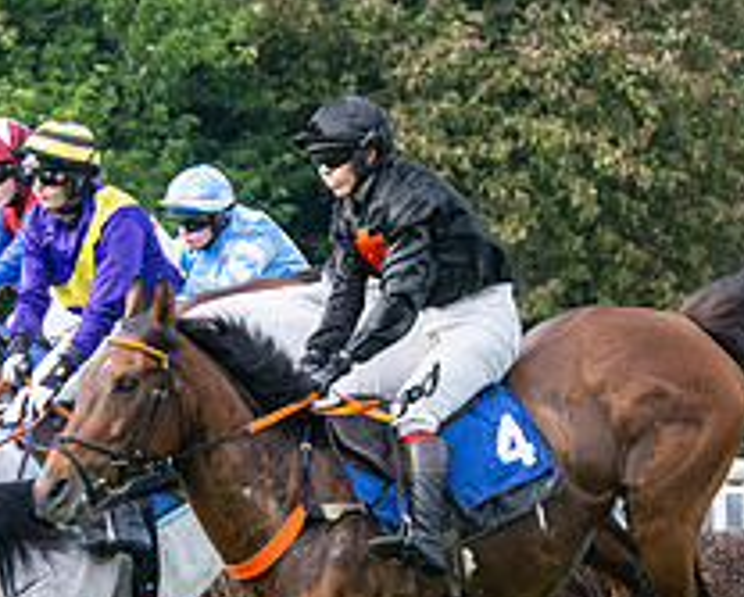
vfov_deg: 3.6
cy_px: 460
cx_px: -90
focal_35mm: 432
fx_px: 9526
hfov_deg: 4.5
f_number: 4
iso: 640
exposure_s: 1/2000
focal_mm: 98
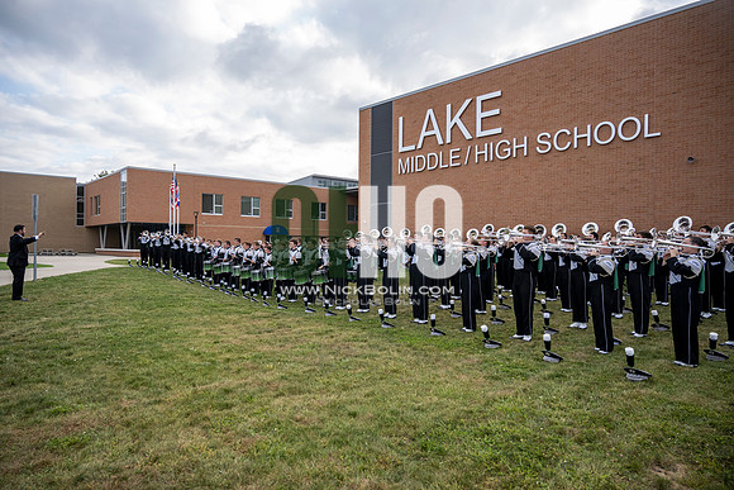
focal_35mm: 24
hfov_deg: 73.7
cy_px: 245
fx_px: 489
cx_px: 367
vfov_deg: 53.2
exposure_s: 1/800
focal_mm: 24
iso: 400
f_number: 4
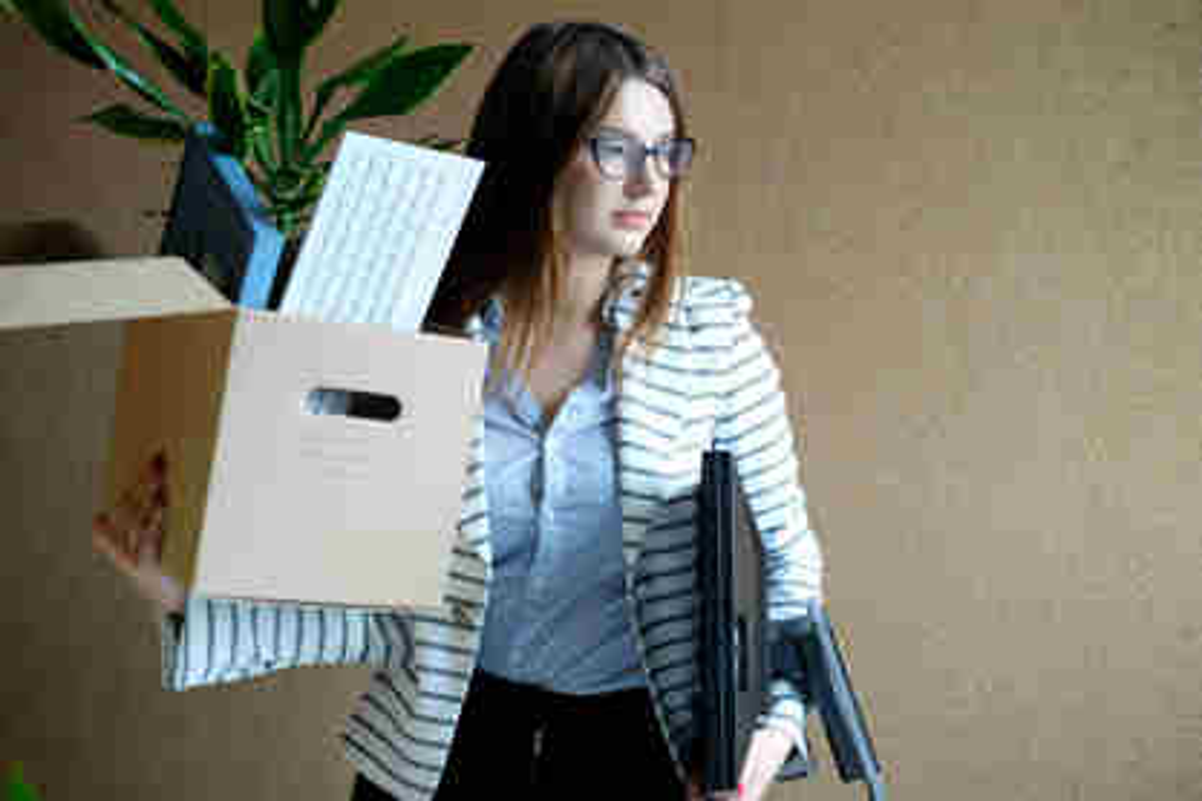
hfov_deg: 37.5
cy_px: 400
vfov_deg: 25.5
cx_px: 601
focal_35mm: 53
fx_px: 1769
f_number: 2
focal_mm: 35
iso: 640
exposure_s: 1/200
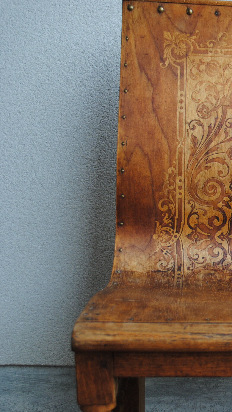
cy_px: 203
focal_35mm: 62
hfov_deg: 18.1
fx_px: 678
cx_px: 306
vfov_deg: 33.8
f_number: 4.5
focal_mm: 26
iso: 200
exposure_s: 1/80
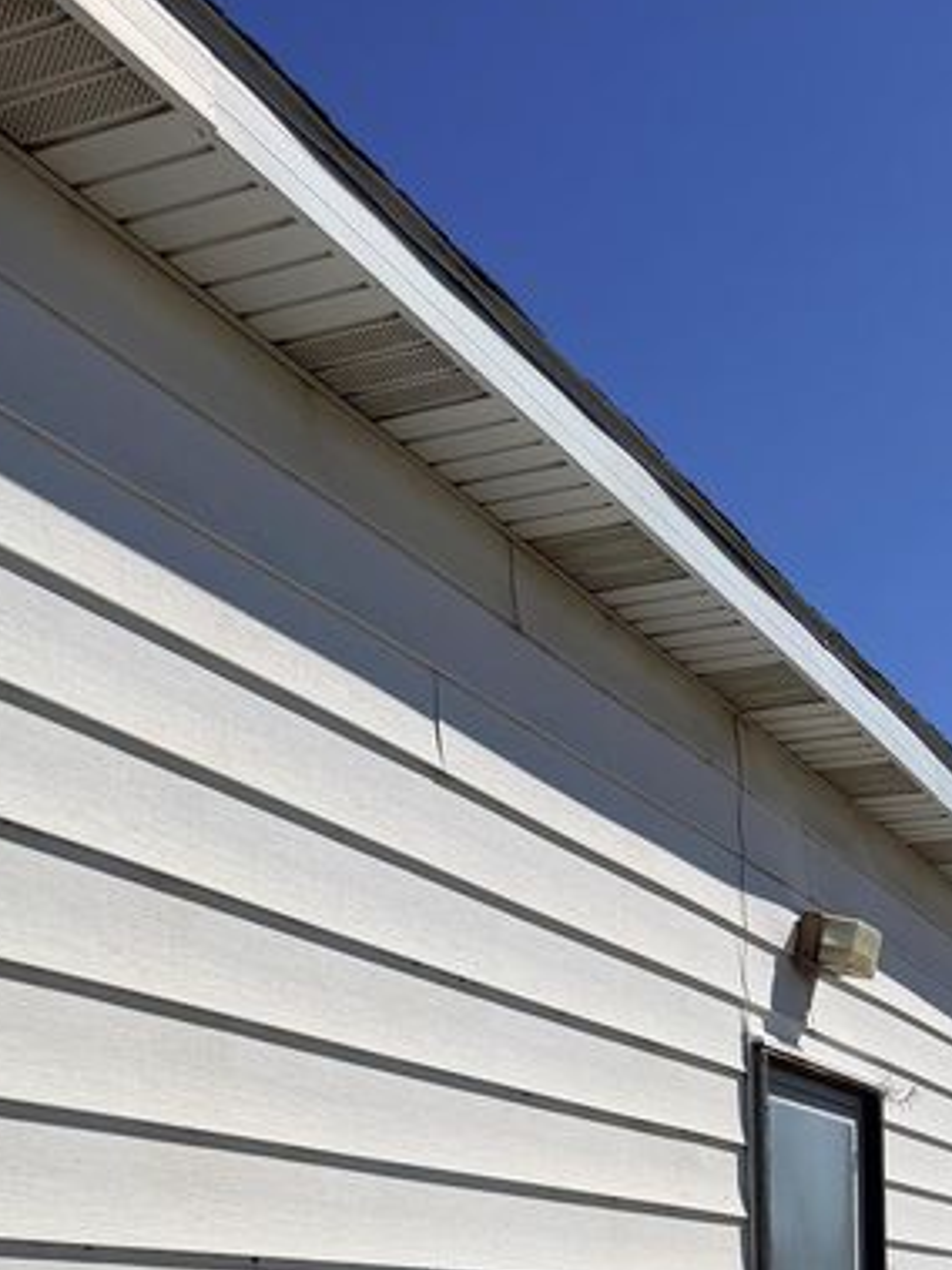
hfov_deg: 26.1
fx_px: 1981
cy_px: 1339
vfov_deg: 32.1
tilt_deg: +1.0
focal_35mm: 54
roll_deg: +1.5
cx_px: 858
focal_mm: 6.76
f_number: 1.78
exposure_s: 1/17544
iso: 100
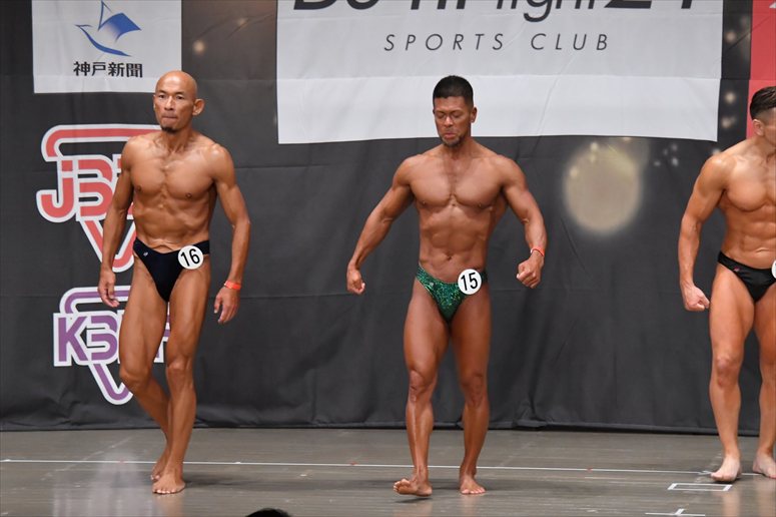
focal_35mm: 202
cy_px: 258
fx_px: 4352
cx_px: 388
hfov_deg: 10.2
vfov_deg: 6.8
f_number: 5.6
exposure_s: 1/400
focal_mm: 135
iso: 5000
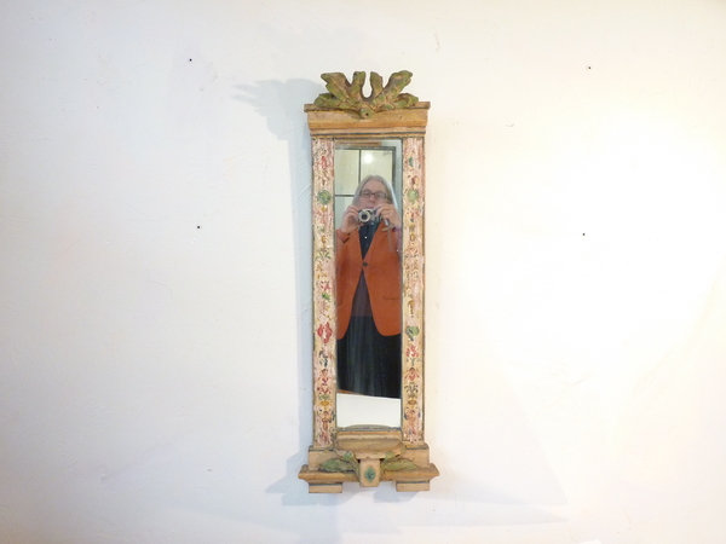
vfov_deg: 48.2
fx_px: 608
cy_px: 272
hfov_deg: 61.7
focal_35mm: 29
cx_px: 363
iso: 400
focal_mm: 4.7
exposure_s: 1/25
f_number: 3.4
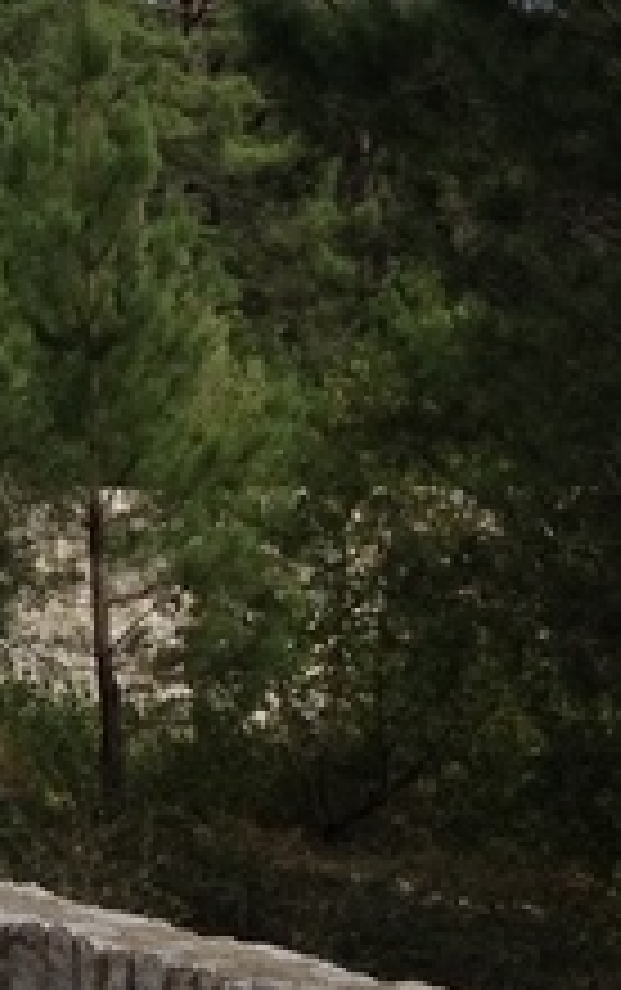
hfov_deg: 6.0
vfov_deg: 10.3
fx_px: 5456
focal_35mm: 202
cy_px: 162
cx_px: -1269
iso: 64
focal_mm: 4.28
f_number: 2.4
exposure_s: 1/1227
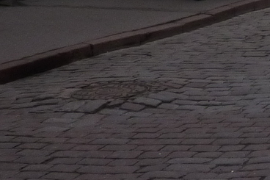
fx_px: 847
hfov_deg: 14.8
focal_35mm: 113
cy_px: -206
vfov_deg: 10.8
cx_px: 543
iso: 125
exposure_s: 1/160
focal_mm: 4.1
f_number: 4
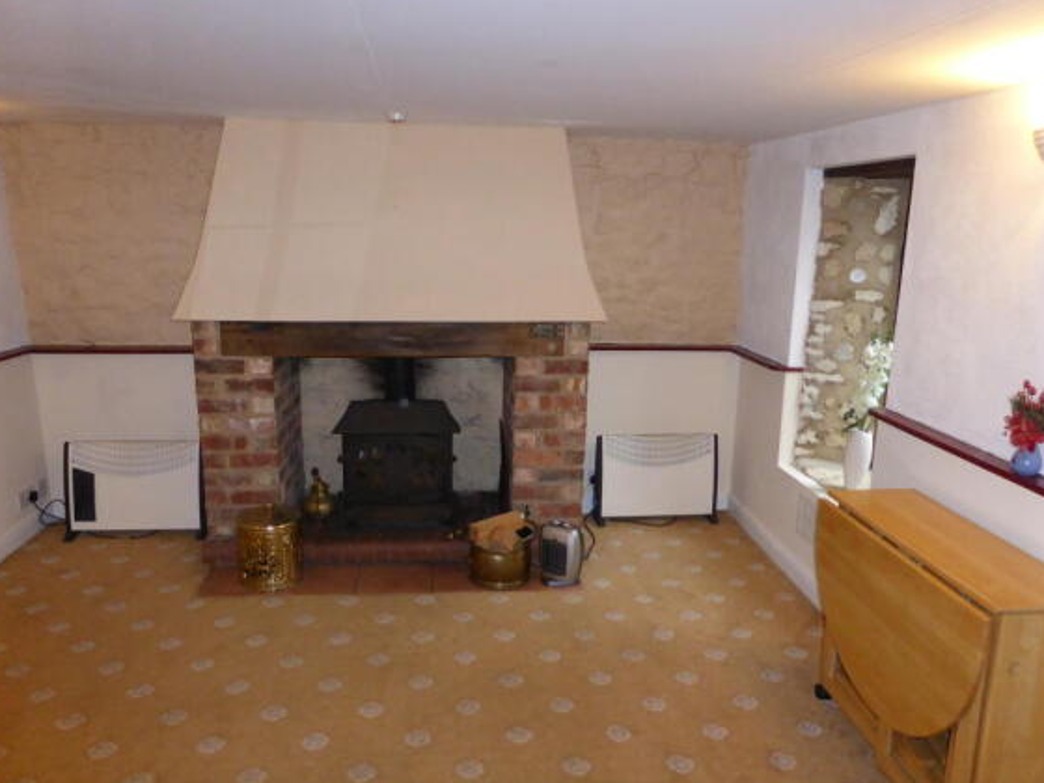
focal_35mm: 26
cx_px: 519
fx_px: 784
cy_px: 389
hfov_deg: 67.3
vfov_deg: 53.1
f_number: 3.3
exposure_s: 1/60
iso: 640
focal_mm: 4.3
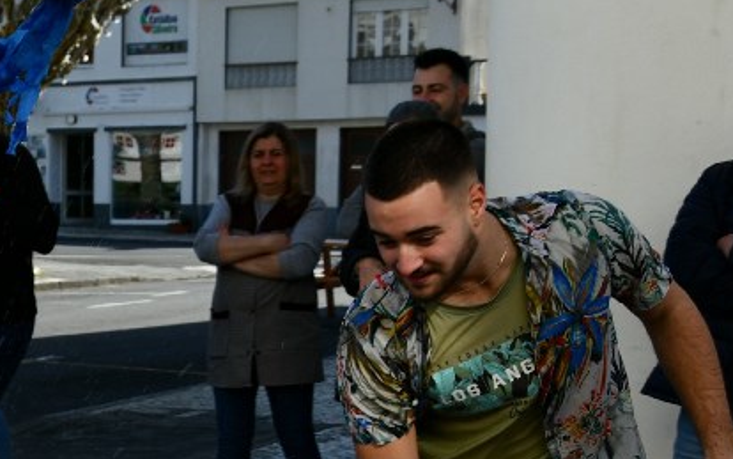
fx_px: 2418
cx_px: -69
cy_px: 475
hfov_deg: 16.7
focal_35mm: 121
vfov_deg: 10.7
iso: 110
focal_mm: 32
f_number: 8
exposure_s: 1/250
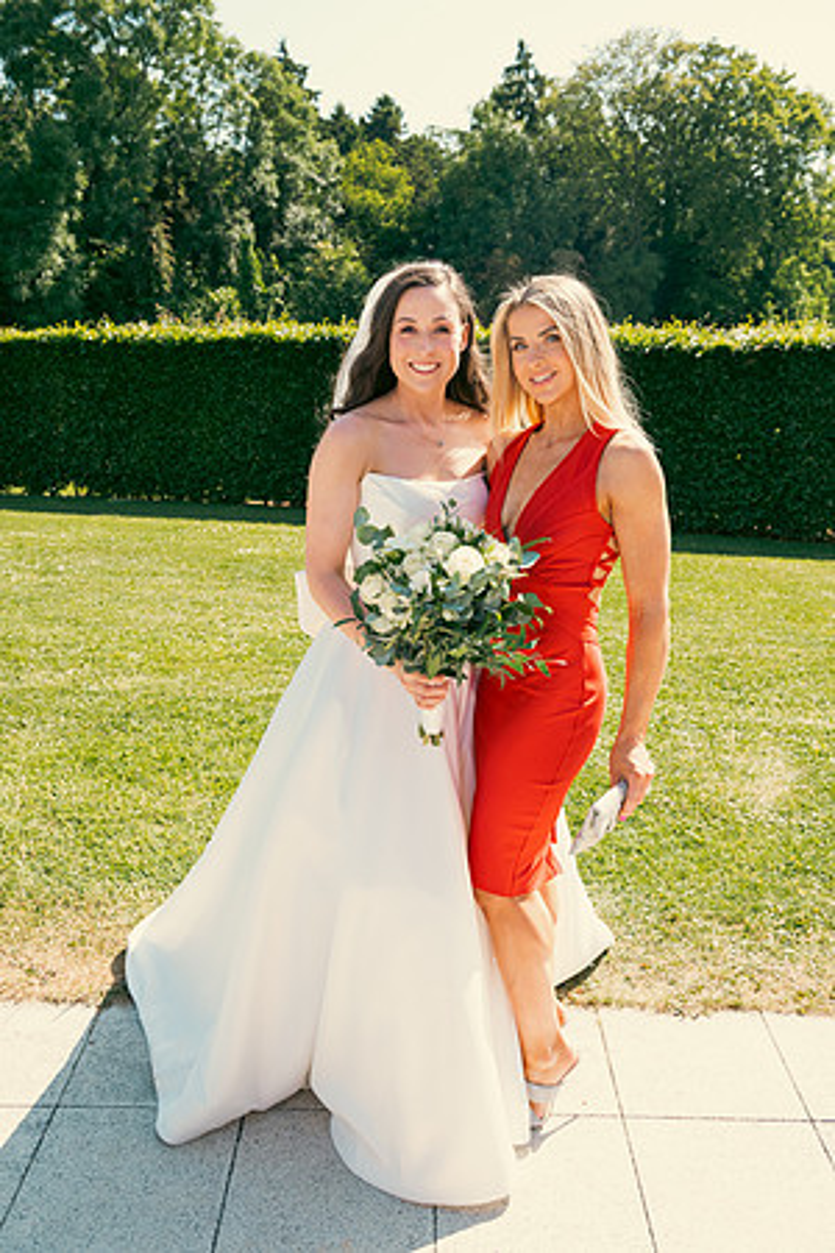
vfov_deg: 58.7
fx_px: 1113
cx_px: 418
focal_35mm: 32
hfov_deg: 41.1
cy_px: 626
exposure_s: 1/320
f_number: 6.3
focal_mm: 32
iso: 200
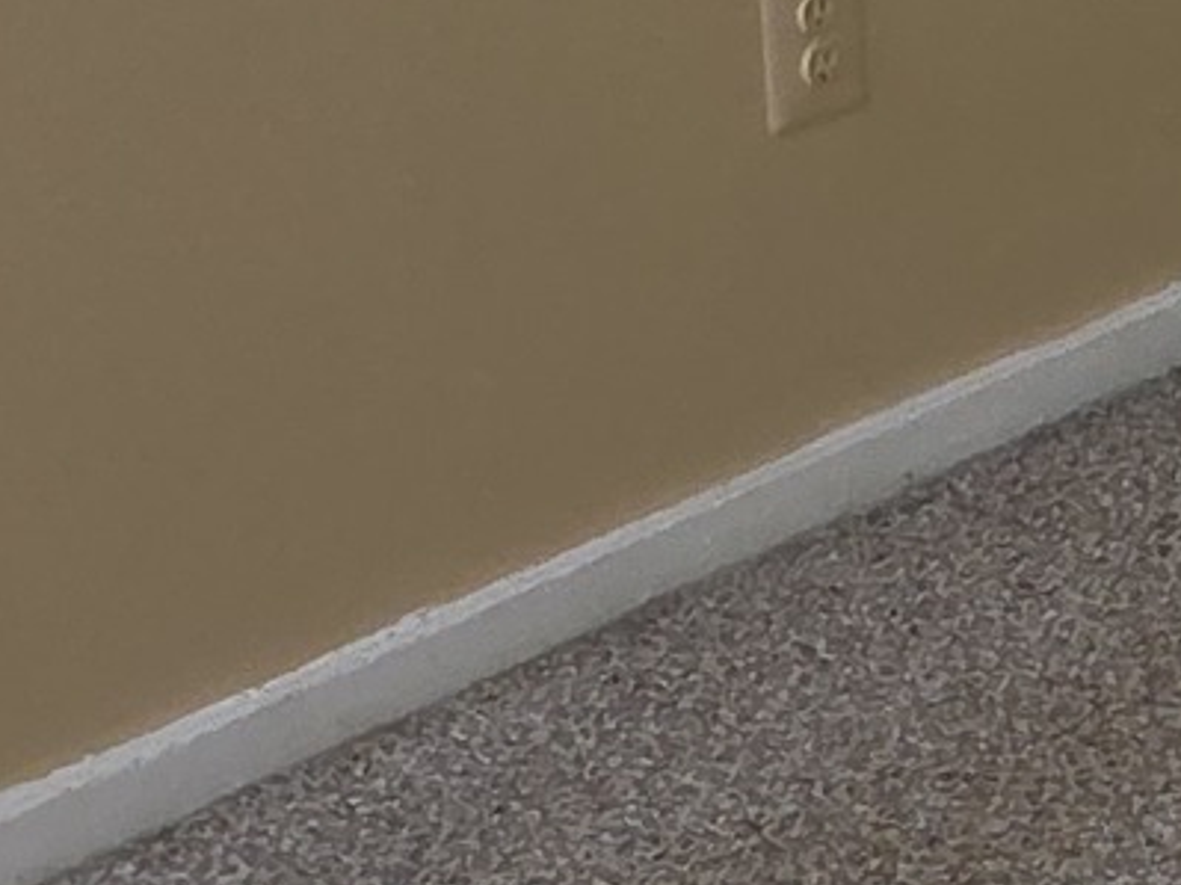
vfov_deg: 8.1
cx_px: 3907
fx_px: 6037
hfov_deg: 8.6
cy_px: -778
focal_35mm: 177
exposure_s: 1/12
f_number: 1.7
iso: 125
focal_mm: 6.3
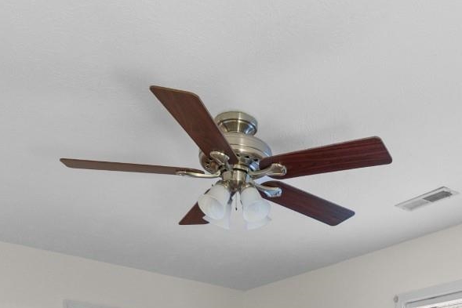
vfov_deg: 25.4
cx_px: 332
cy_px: 422
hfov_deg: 43.4
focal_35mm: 44
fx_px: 565
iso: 100
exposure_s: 6
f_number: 4.8
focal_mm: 11
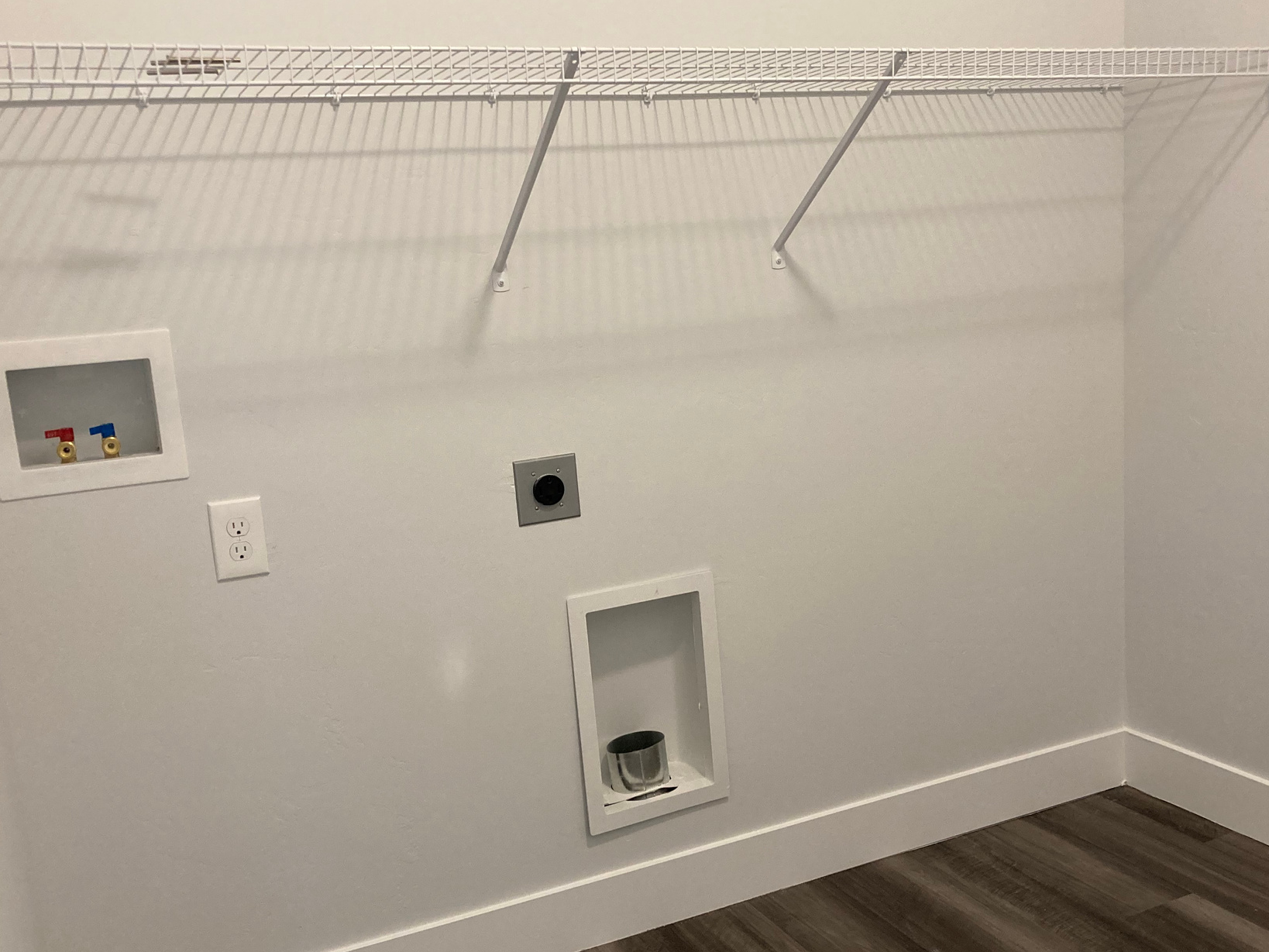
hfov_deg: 52.6
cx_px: 645
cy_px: 522
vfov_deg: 40.7
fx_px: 1283
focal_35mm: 35
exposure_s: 1/60
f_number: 1.8
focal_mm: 3.99
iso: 160
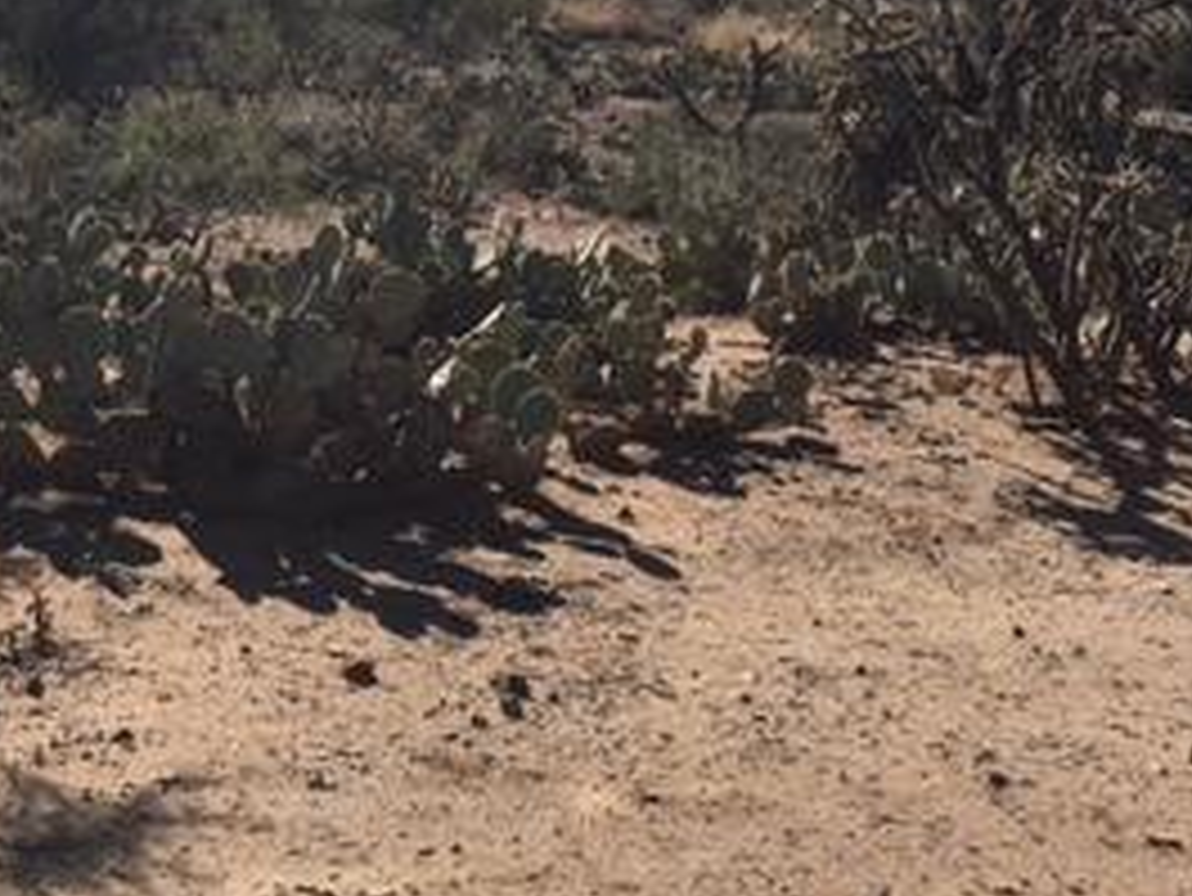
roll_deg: -2.0
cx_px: 310
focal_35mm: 70
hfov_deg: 27.4
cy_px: 122
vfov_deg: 20.7
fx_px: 2412
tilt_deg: -6.0
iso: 25
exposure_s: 1/2404
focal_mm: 4.15
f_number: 2.2
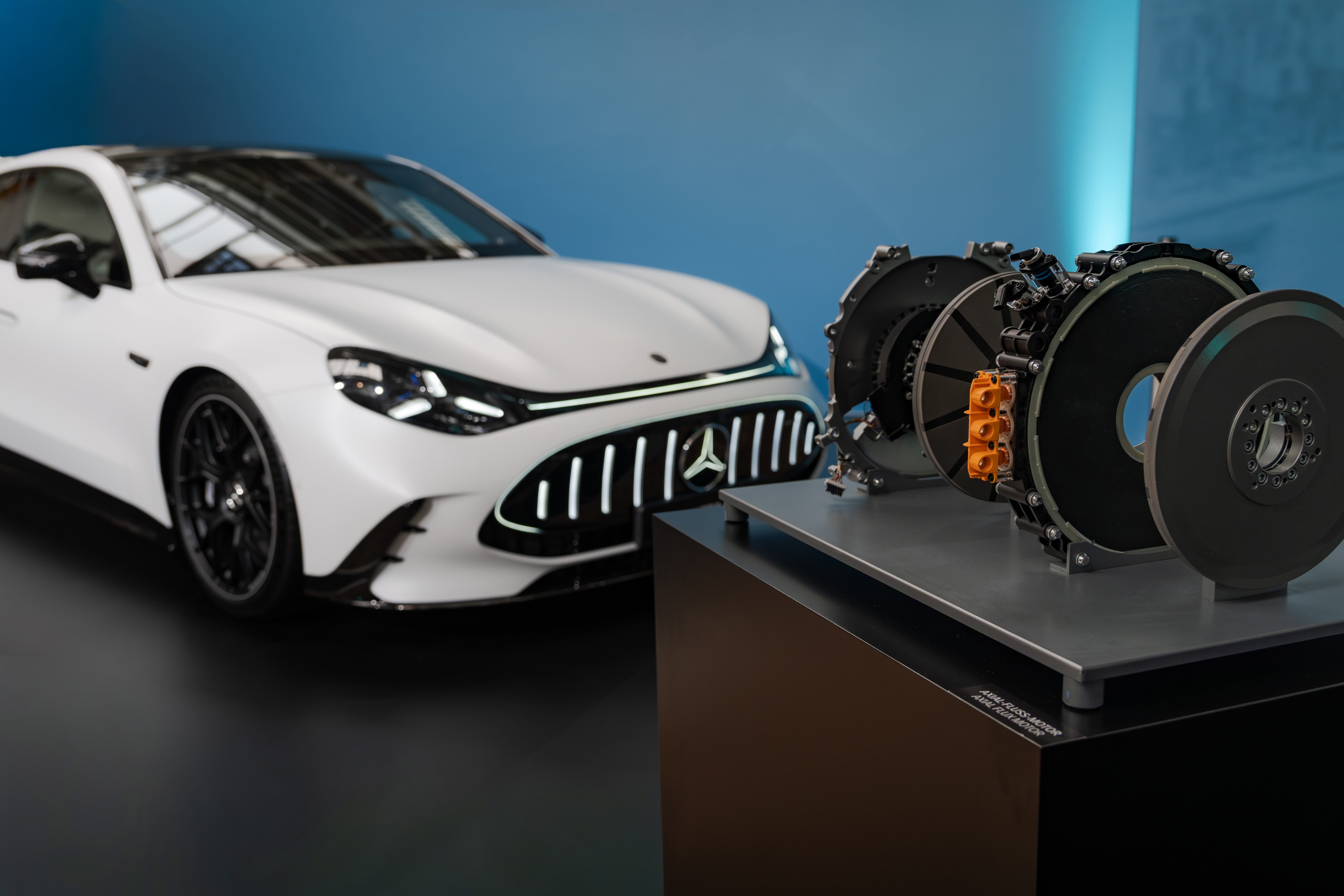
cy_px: 448
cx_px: 672
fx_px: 1232
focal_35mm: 33
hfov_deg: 57.2
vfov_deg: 40.0
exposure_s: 1/60
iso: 320
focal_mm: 33
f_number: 4
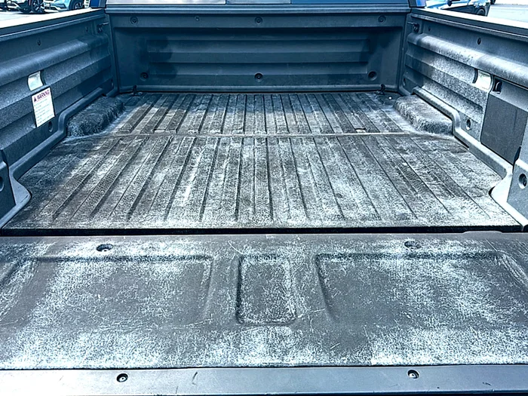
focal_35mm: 25
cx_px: 264
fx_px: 381
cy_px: 198
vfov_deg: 54.9
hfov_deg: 69.4
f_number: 1.78
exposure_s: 1/768
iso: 80
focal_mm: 6.86
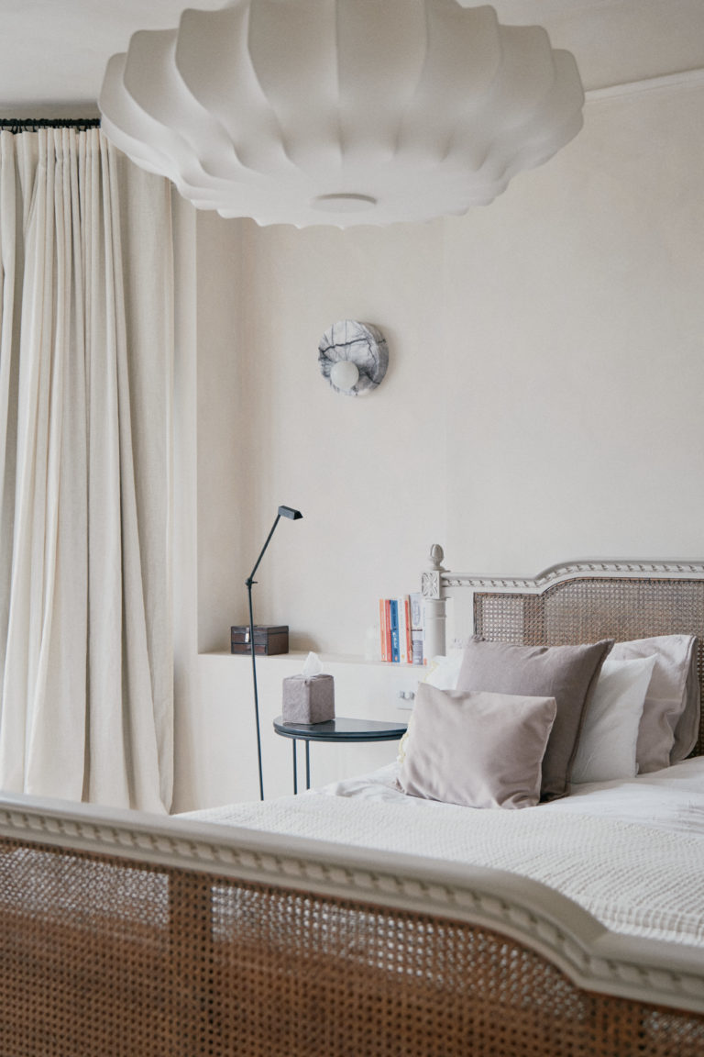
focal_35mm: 45
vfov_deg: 43.6
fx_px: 1320
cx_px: 352
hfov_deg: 29.9
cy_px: 528
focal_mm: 30.2
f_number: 2.8
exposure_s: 1/125
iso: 400
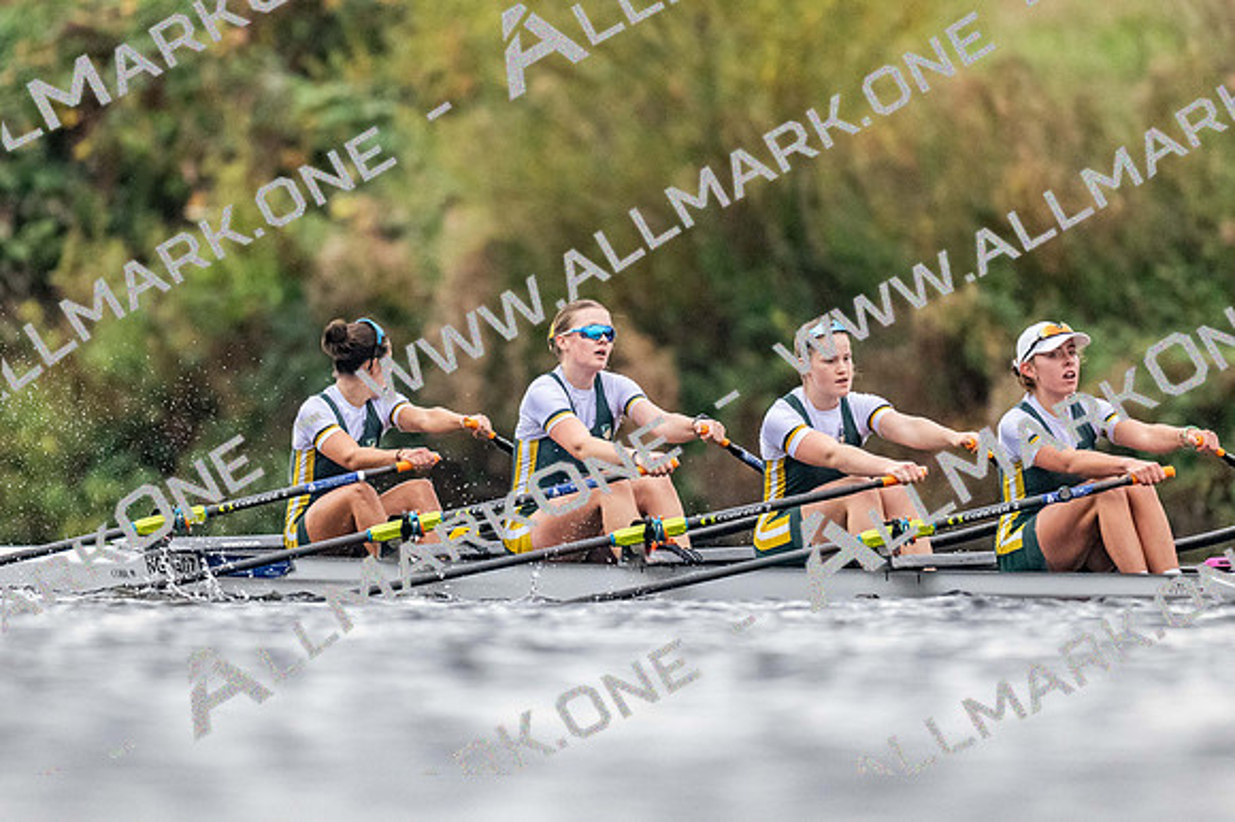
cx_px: 618
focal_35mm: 900
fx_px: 30856
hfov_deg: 2.3
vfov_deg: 1.5
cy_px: 411
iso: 4000
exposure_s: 1/2500
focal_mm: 600
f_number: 4
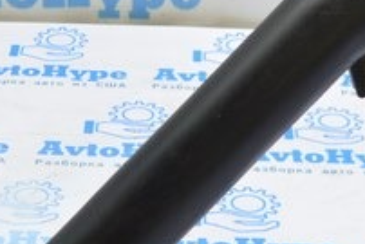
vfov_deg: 9.0
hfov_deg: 13.5
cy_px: 126
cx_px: 177
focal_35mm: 152
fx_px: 1542
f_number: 3.5
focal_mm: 20
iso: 400
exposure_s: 1/50
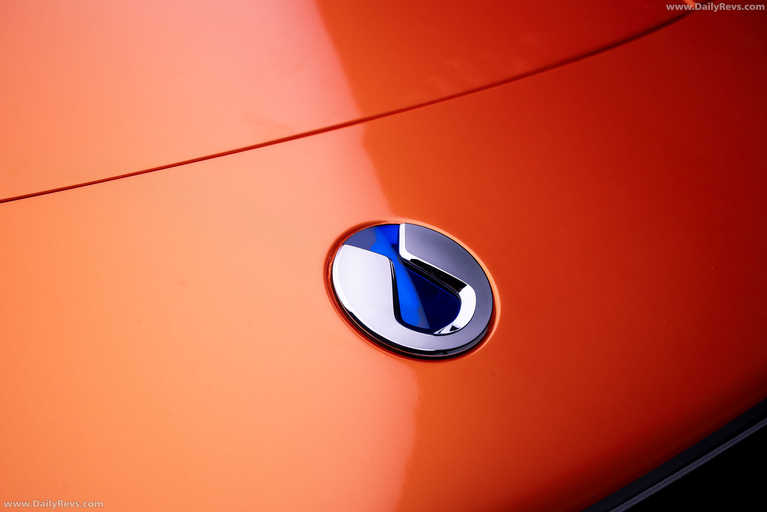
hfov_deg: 37.5
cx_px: 384
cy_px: 256
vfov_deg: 25.5
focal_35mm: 53
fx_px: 1129
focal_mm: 53
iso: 400
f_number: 8
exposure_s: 1/100
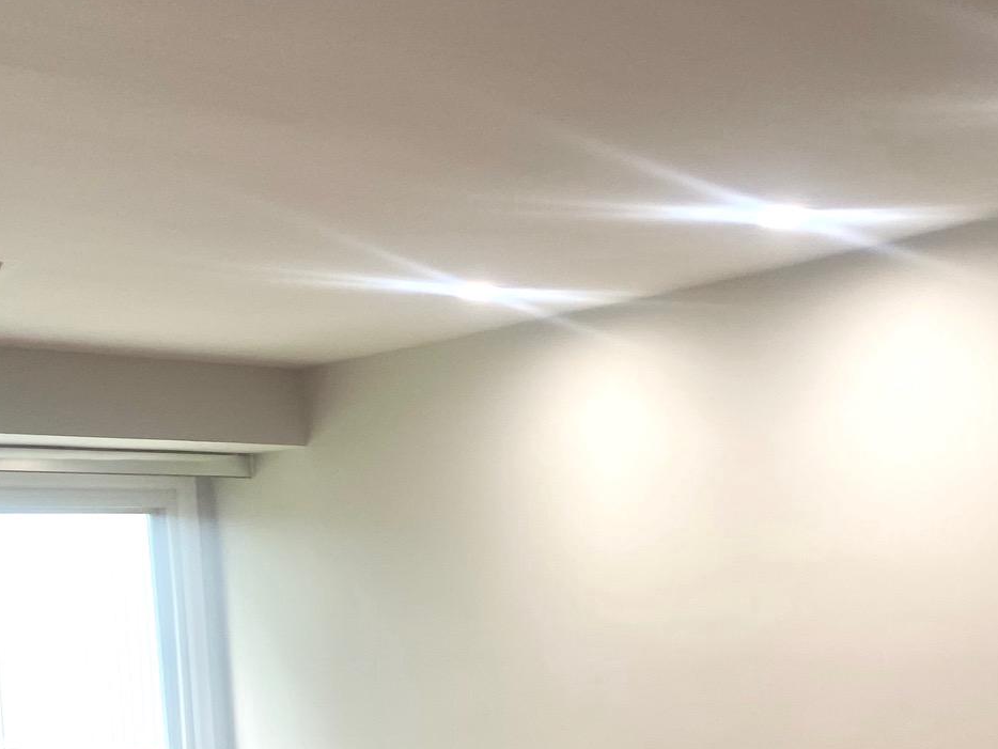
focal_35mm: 57
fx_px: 1644
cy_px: 793
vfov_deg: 24.2
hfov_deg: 33.3
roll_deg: +1.4
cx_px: 706
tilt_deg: -5.0
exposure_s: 1/60
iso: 64
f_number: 1.8
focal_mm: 4.25
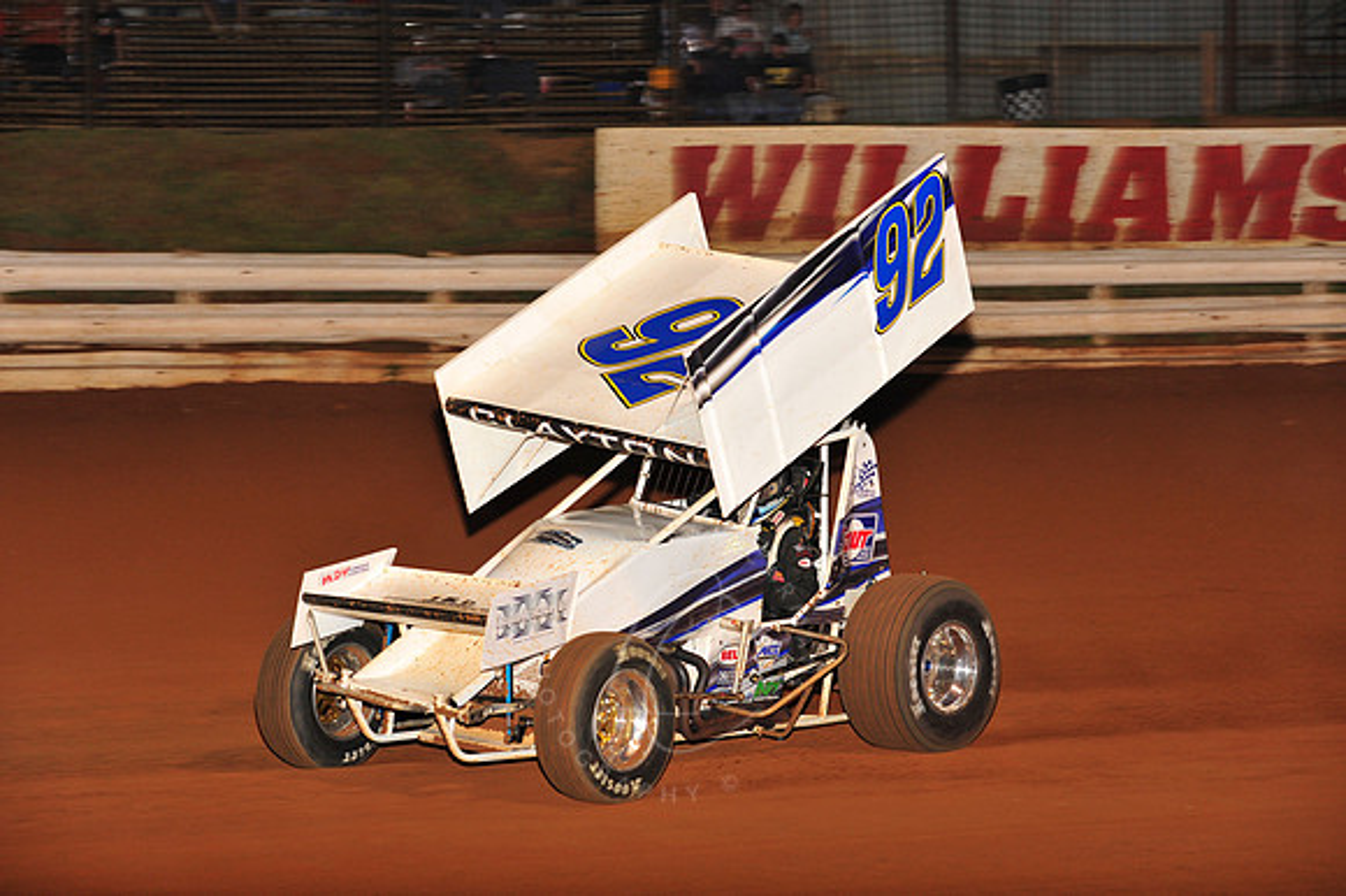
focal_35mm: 120
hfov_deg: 17.1
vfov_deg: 11.4
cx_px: 673
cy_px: 448
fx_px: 4484
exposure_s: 1/320
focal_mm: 120
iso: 1000
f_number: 6.3
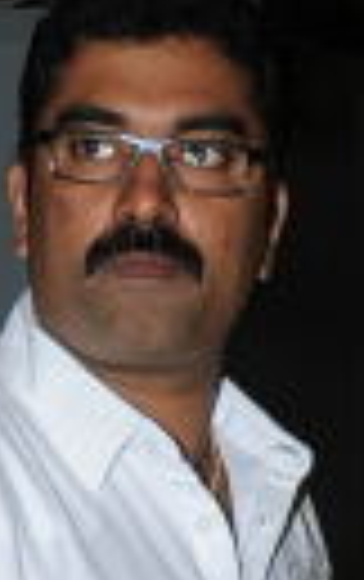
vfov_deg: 6.3
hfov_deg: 4.1
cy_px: 1245
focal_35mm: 323
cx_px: 357
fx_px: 5110
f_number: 6.3
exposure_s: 1/125
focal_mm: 40
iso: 250
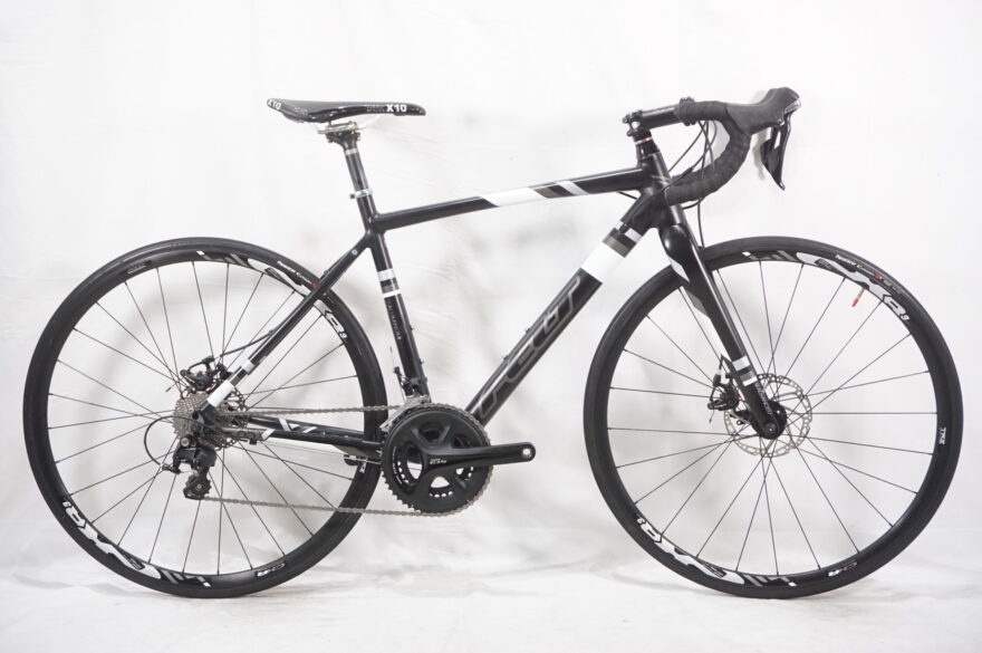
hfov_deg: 40.0
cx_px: 491
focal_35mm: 50
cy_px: 326
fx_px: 1349
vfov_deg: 27.2
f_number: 5.6
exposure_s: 1/50
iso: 1600
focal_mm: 33
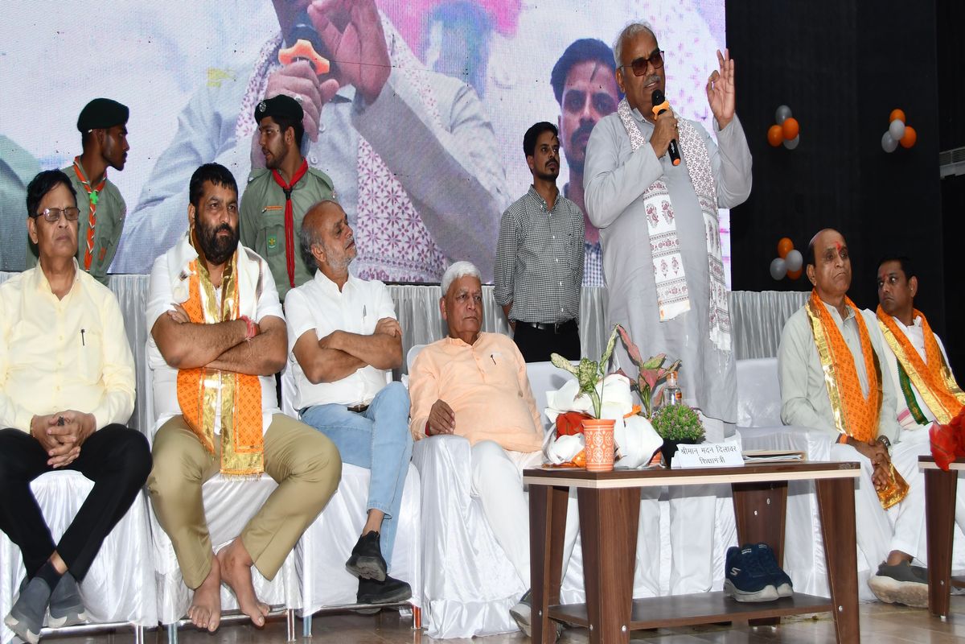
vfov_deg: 31.9
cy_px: 322
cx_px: 482
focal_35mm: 42
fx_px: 1126
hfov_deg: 46.4
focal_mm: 28
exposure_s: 1/60
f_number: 4
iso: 360
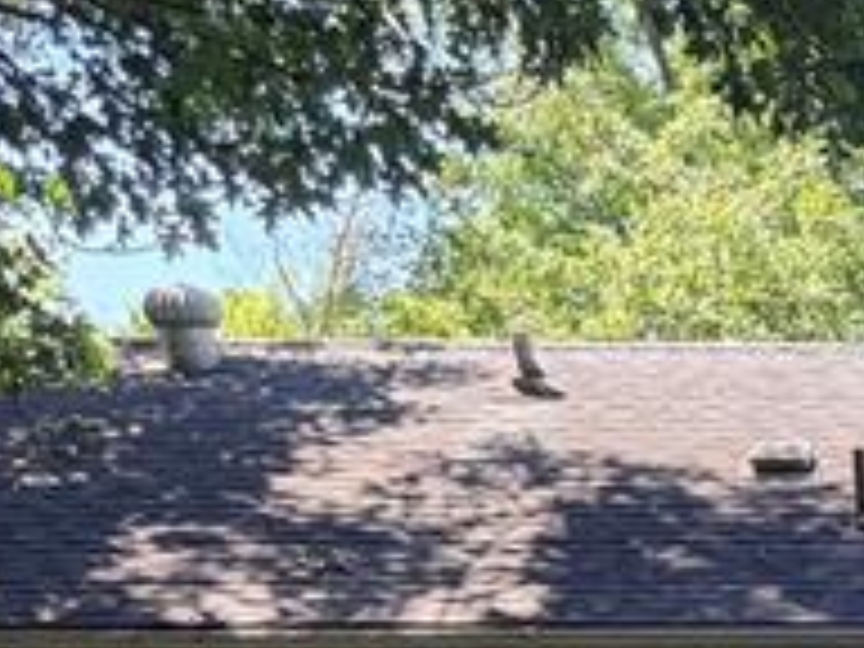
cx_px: 1665
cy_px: 1584
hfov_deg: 13.5
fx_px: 3195
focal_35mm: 128
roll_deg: -0.5
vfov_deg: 10.0
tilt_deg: -16.6
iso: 100
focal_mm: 6.76
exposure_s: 1/314
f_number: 1.78
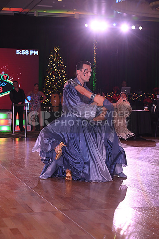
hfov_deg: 16.1
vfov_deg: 23.9
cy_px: 120
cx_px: 80
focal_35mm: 85
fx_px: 563
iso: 1250
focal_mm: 85
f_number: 6.3
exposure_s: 1/200
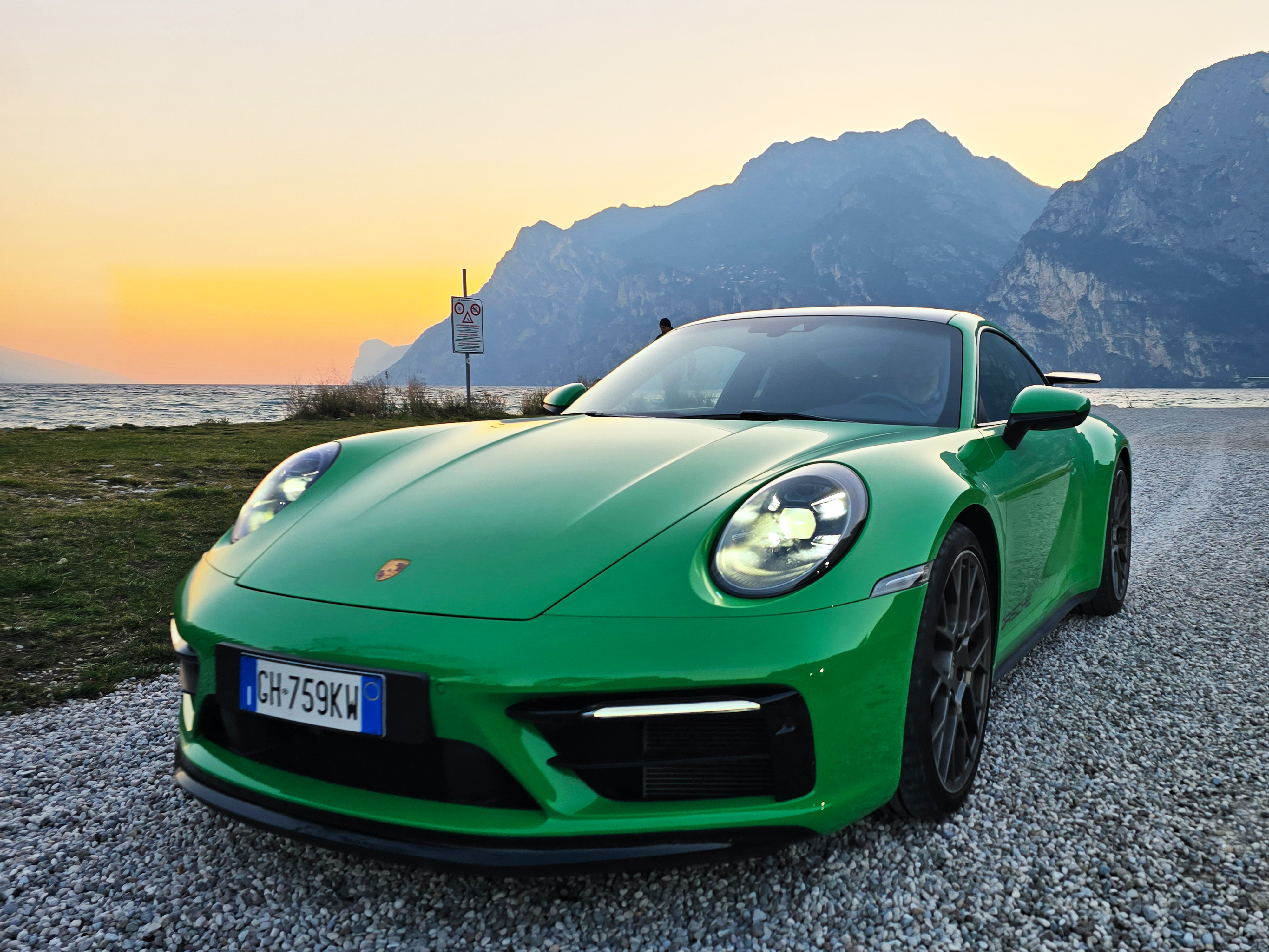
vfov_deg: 58.9
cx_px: 634
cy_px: 476
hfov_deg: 73.9
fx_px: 843
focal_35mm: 23
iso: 12
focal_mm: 6.3
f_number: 1.7
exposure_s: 1/200
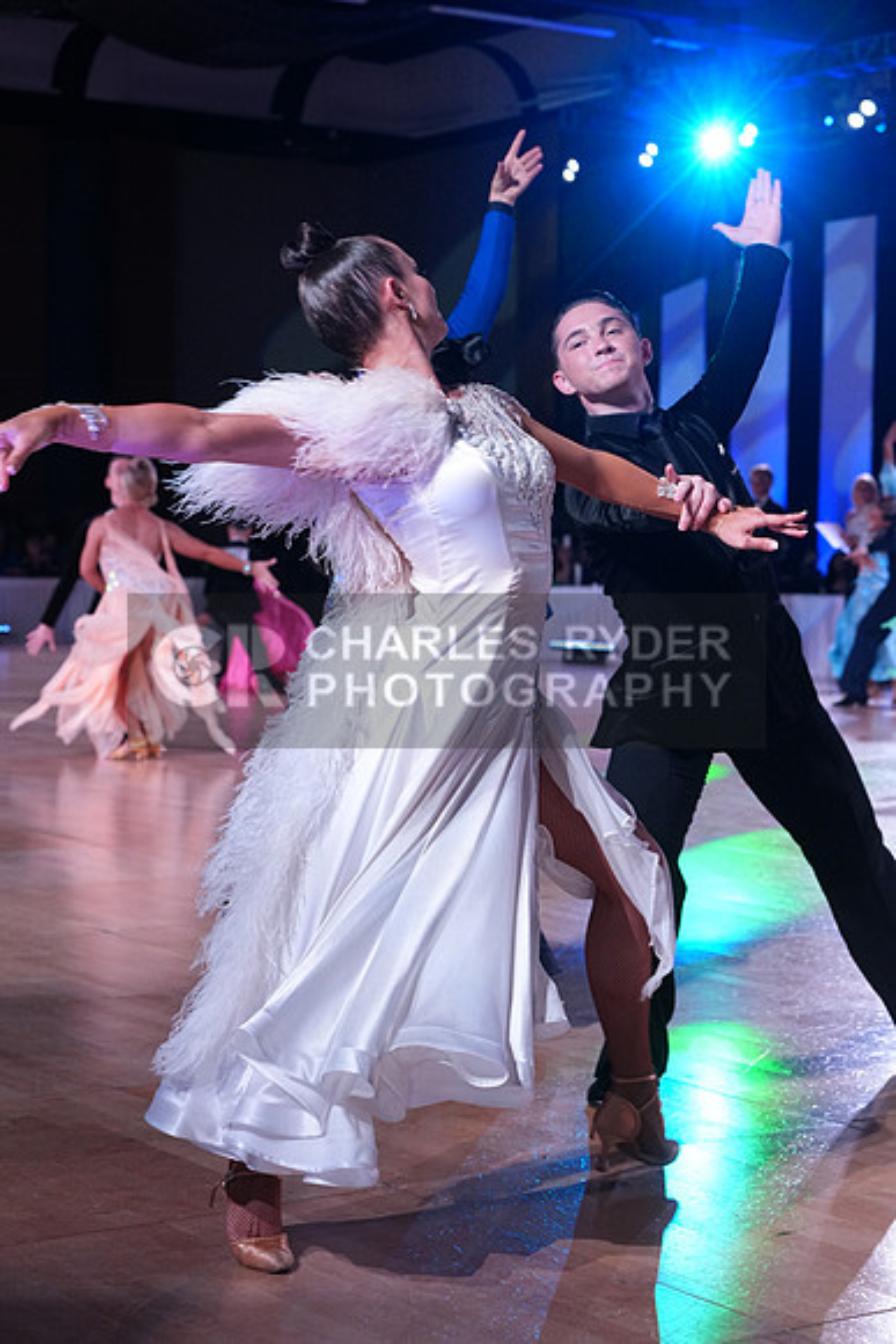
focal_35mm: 70
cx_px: 448
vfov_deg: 28.8
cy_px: 672
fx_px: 2612
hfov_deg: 19.5
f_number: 5.6
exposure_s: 1/250
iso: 2500
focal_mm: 70
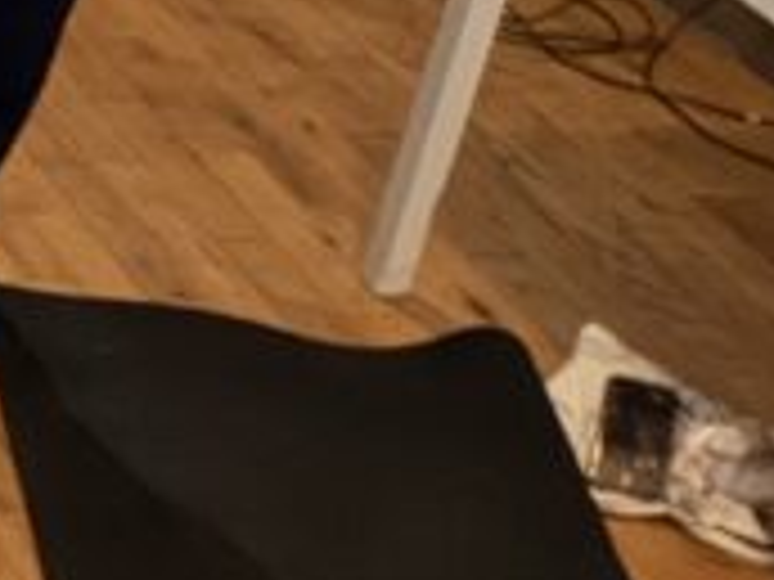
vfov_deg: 12.1
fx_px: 2661
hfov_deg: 12.2
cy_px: -180
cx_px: -1220
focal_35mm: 119
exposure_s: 1/15
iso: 1250
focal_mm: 2.71
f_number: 1.9
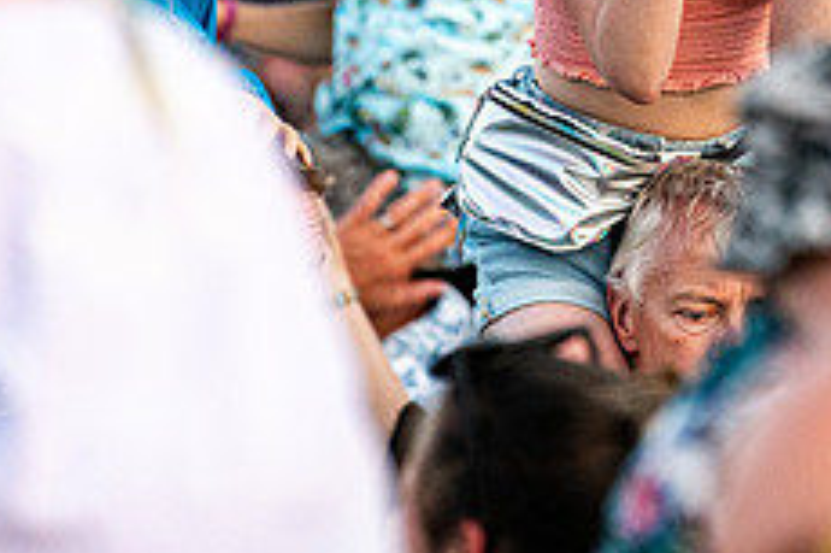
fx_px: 14278
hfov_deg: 3.3
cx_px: 702
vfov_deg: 2.2
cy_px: -103
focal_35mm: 619
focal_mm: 200
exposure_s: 1/1000
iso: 800
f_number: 2.8
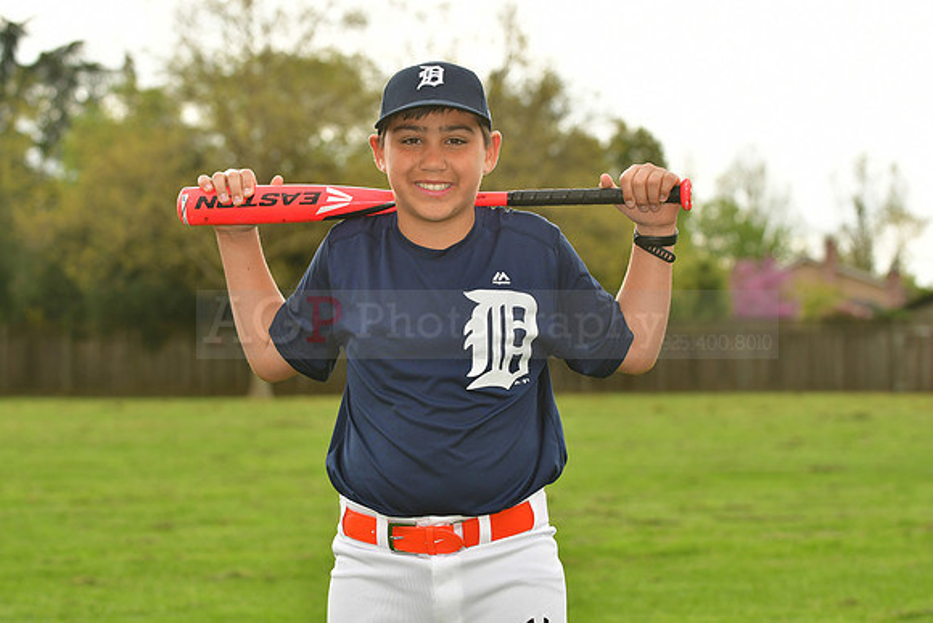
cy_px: 312
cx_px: 466
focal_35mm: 135
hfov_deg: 15.2
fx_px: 3499
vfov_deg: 10.2
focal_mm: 90
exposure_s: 1/640
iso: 200
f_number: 5
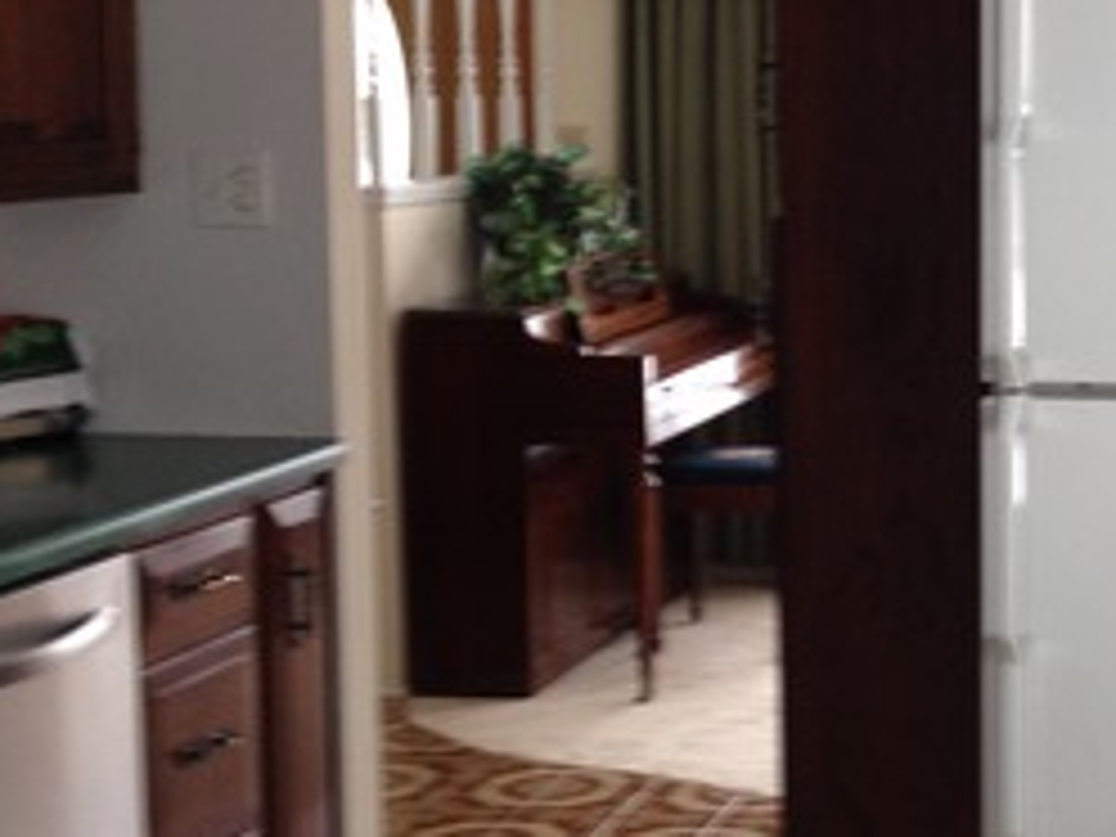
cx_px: 1098
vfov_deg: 17.4
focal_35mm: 85
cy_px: 351
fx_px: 2740
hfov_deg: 22.2
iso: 50
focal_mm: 4.12
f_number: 2.4
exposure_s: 1/24
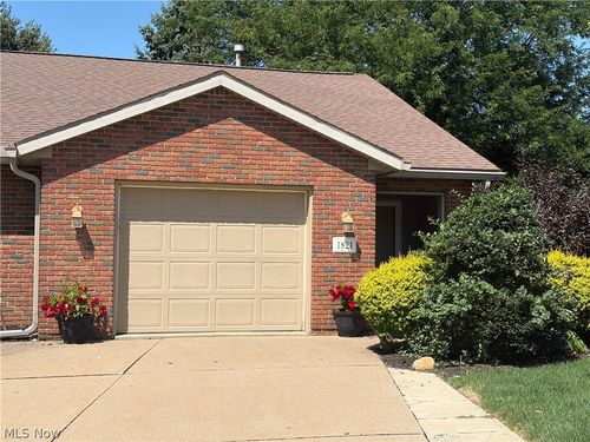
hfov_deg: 36.8
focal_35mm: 52
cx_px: 295
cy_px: 221
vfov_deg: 28.0
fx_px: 886
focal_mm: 5.96
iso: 32
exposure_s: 1/2545
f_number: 1.6
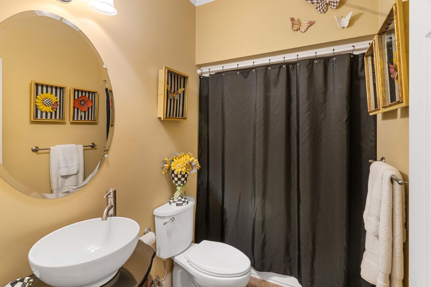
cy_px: 144
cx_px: 216
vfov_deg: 70.4
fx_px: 204
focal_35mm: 17
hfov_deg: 93.3
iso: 1000
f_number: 8
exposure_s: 1.3
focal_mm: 17
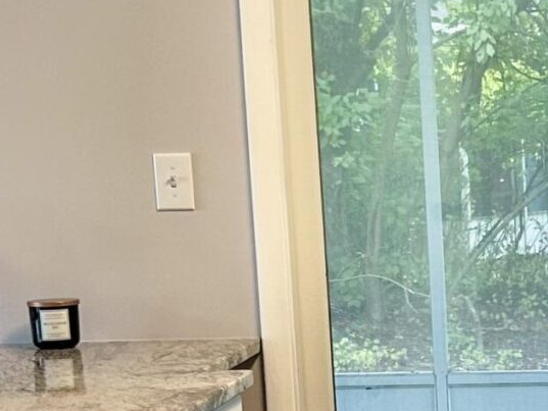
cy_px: 443
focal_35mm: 124
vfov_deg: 11.8
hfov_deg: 14.7
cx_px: 842
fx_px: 1963
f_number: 1.5
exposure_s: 1/120
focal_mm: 5.7
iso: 64
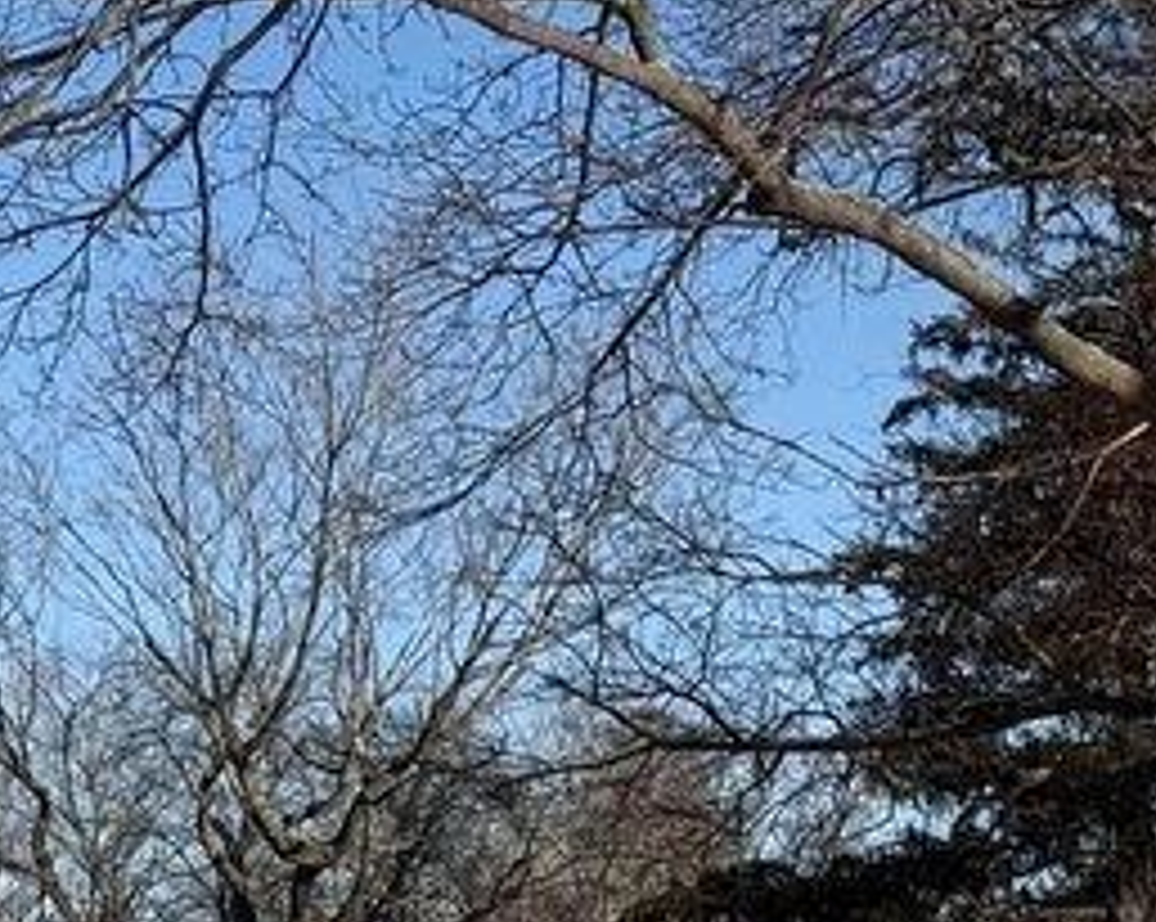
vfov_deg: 10.4
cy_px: 980
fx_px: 4989
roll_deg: -0.7
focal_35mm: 146
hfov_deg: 12.9
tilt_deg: +2.1
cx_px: -180
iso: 80
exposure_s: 1/6536
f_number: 1.78
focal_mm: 6.76
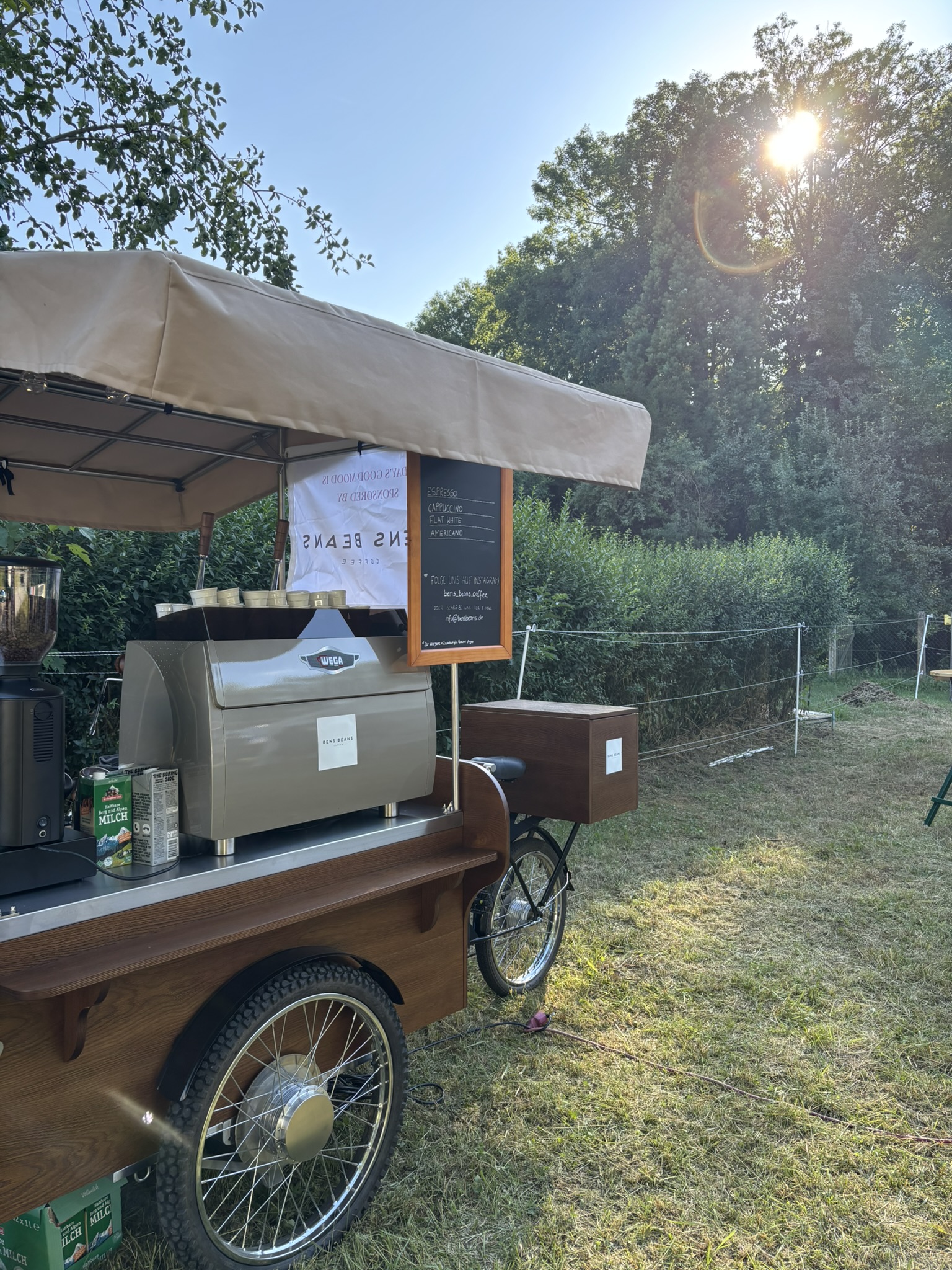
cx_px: 476
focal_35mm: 26
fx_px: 953
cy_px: 635
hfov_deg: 53.1
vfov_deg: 67.3
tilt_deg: +0.1
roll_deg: -0.8
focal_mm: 5.96
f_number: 1.6
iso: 50
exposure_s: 1/421
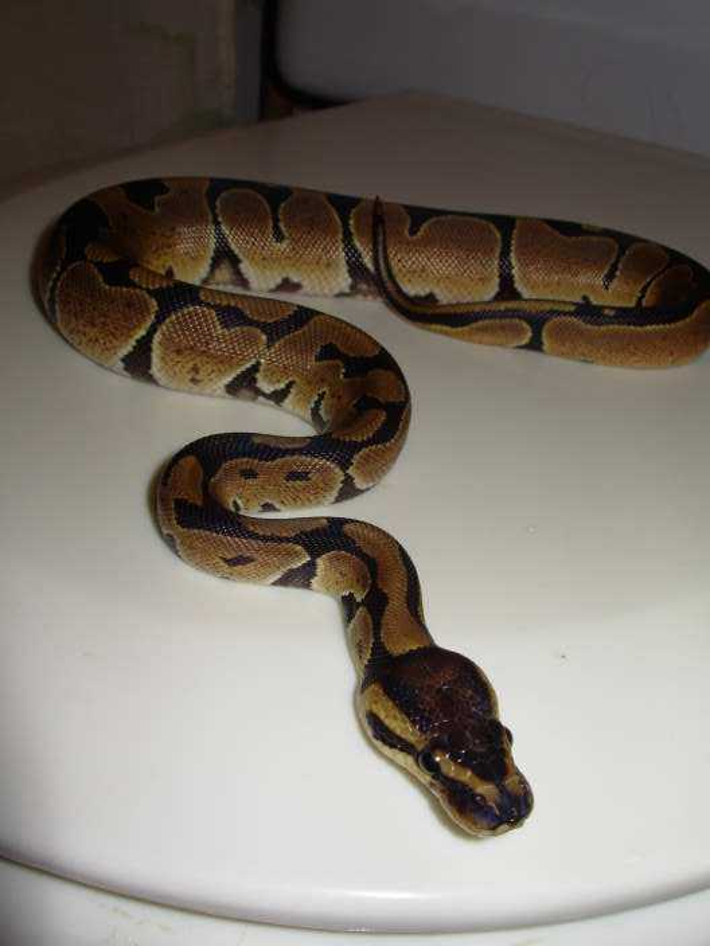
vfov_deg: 49.0
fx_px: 1039
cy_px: 473
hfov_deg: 37.7
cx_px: 355
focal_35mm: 38
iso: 50
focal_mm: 6.3
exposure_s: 1/32
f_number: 4.9
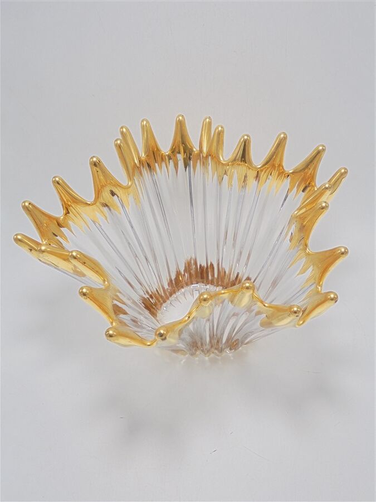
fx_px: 492
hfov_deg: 41.8
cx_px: 188
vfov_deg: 54.0
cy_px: 251
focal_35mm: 34
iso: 100
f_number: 4
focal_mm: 6.1
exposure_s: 1/60
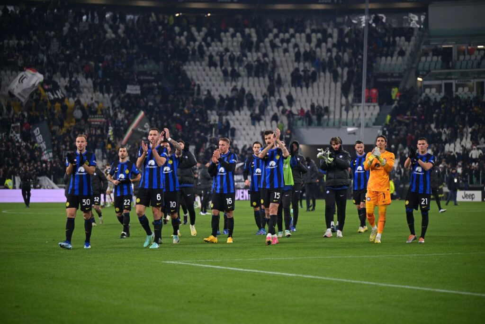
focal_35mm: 125
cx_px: 242
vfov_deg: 11.0
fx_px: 1684
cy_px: 162
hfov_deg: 16.4
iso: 1600
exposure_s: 1/1600
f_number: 2.8
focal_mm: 125
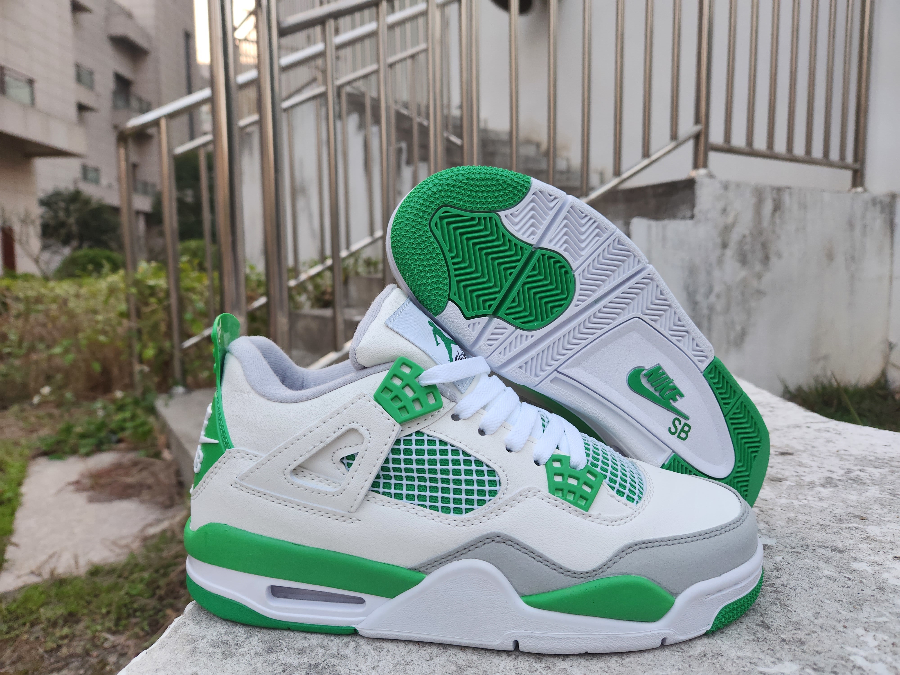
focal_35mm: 23
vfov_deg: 58.9
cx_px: 450
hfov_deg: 73.9
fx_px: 598
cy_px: 338
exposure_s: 1/180
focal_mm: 5.4
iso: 200
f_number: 1.8
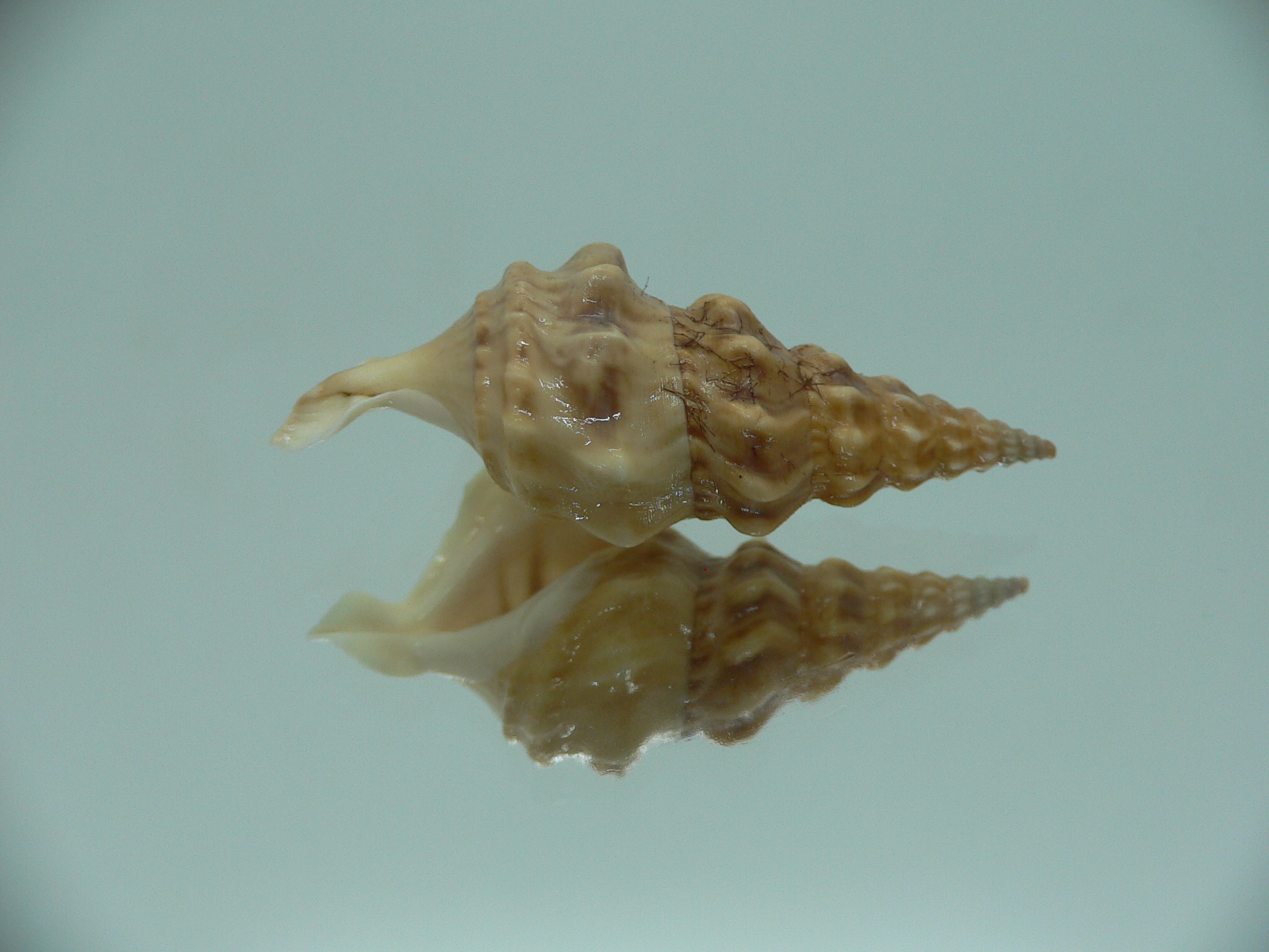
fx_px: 1283
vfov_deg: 40.7
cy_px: 476
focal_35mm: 35
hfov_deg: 52.6
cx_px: 634
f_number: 2.8
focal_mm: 4.6
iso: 80
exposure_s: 1/60
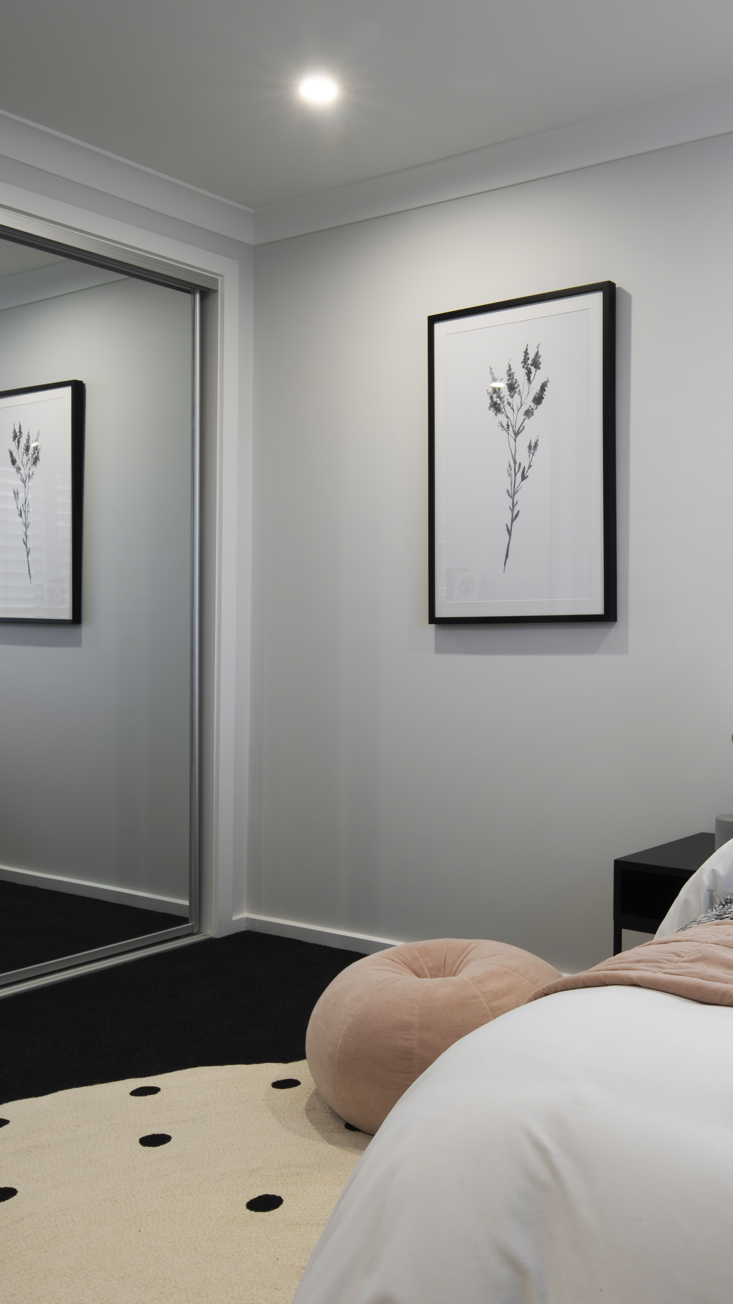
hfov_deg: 35.3
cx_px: 491
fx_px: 1140
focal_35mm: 33
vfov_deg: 59.4
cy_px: 706
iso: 64
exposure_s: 1.6
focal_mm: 19
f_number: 14
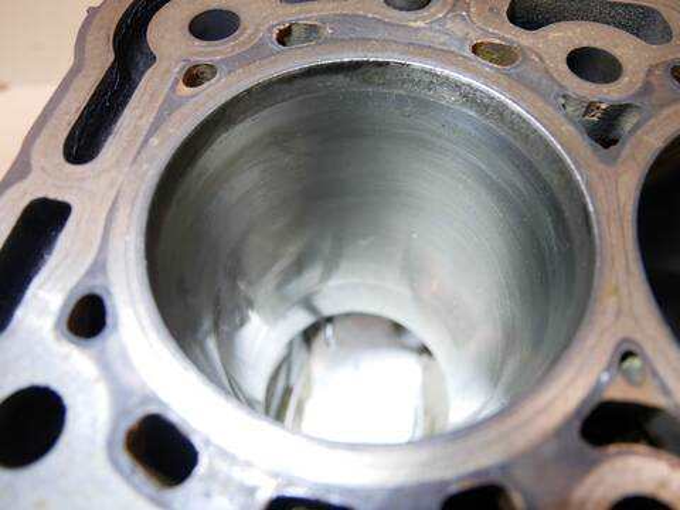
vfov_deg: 56.8
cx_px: 340
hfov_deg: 71.6
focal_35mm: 24
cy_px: 255
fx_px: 471
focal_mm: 12
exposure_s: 1/60
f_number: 3.5
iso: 500
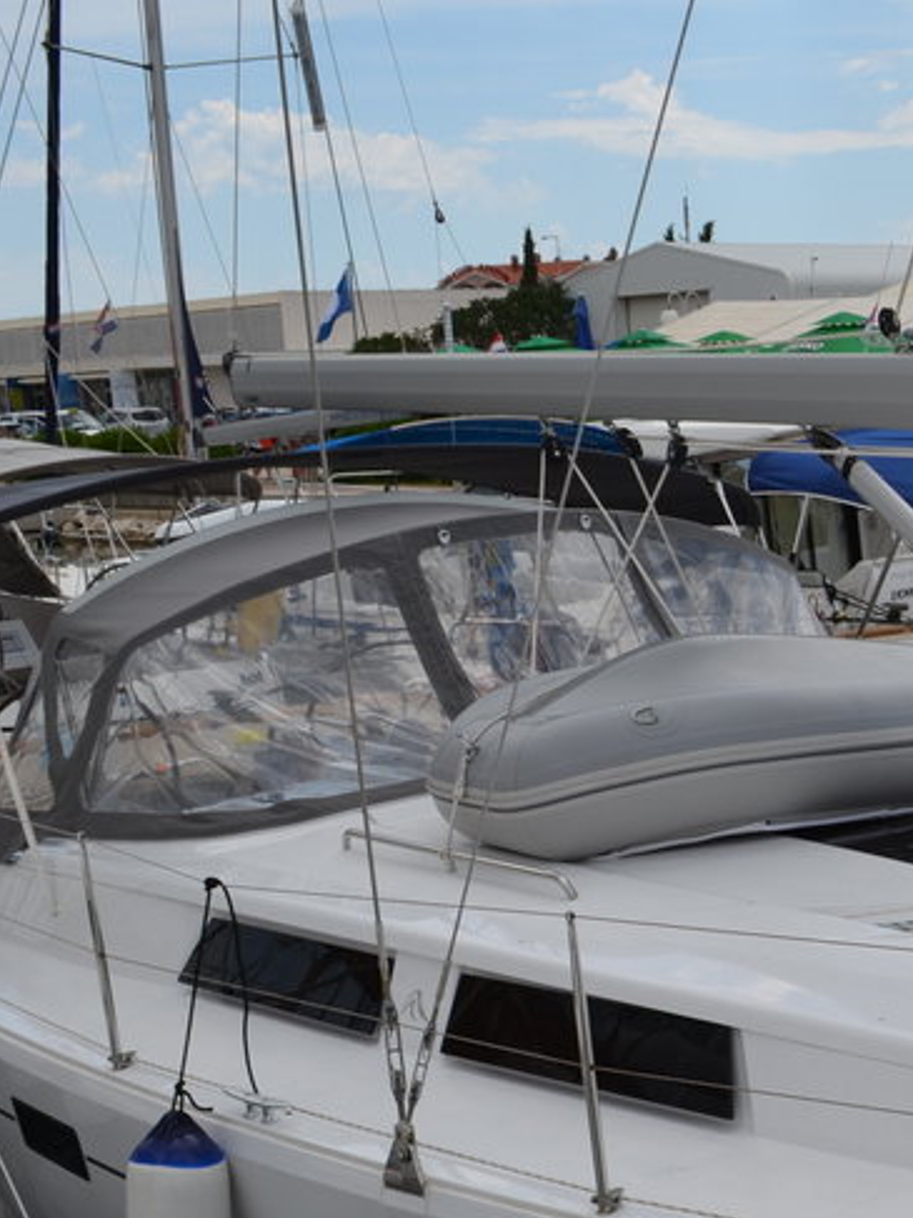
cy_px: 940
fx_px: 2252
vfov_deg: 29.7
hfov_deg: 21.1
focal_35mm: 64
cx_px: 1138
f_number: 9
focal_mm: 18
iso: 100
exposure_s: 1/320
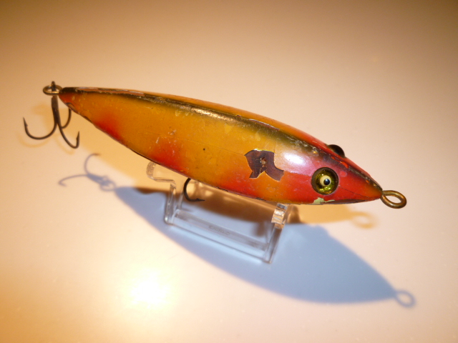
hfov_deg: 69.4
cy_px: 172
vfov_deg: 54.9
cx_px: 229
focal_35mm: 25
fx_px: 331
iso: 100
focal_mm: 4.5
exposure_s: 1/100
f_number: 3.2
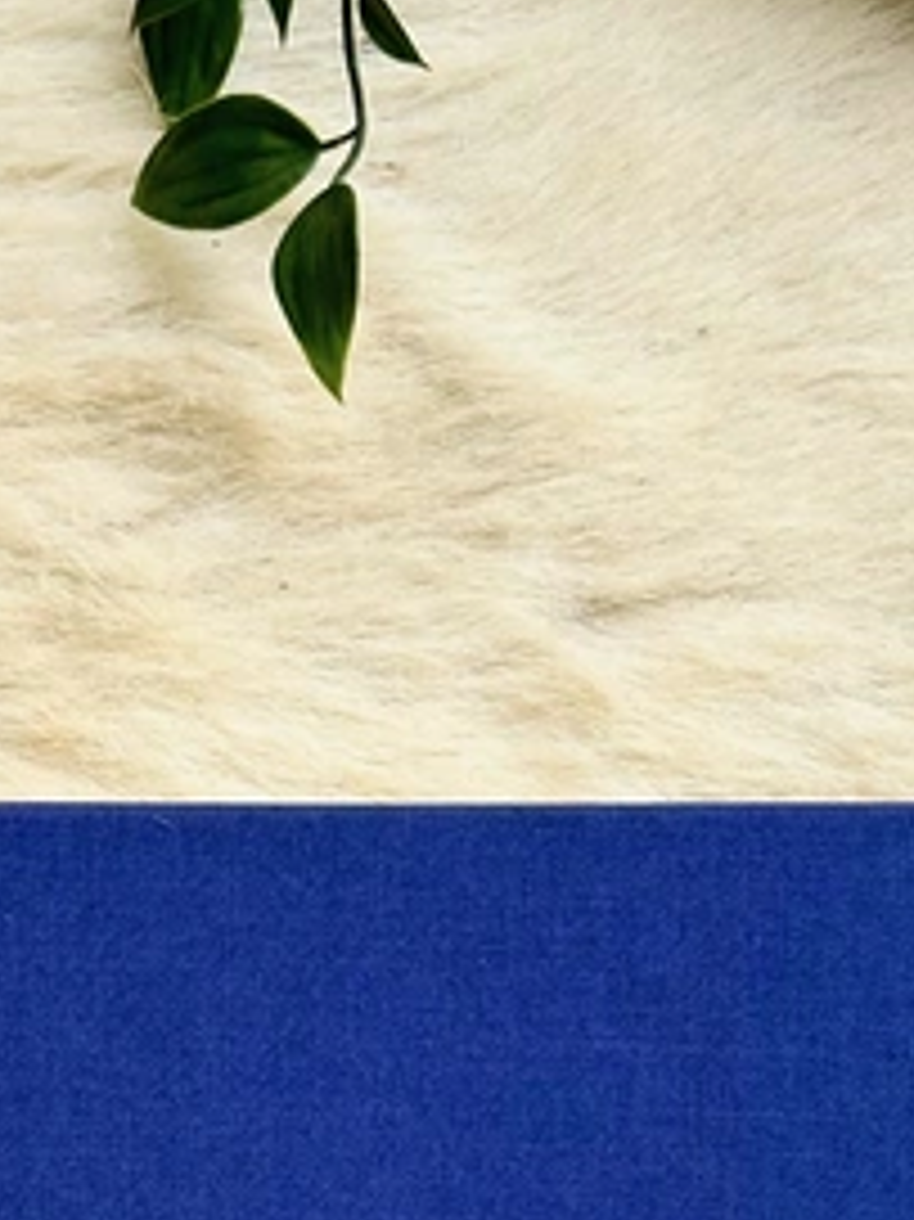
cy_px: 1711
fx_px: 5496
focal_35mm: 156
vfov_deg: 12.2
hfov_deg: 9.5
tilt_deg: -83.8
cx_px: 315
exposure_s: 1/121
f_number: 1.78
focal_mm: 6.86
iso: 50
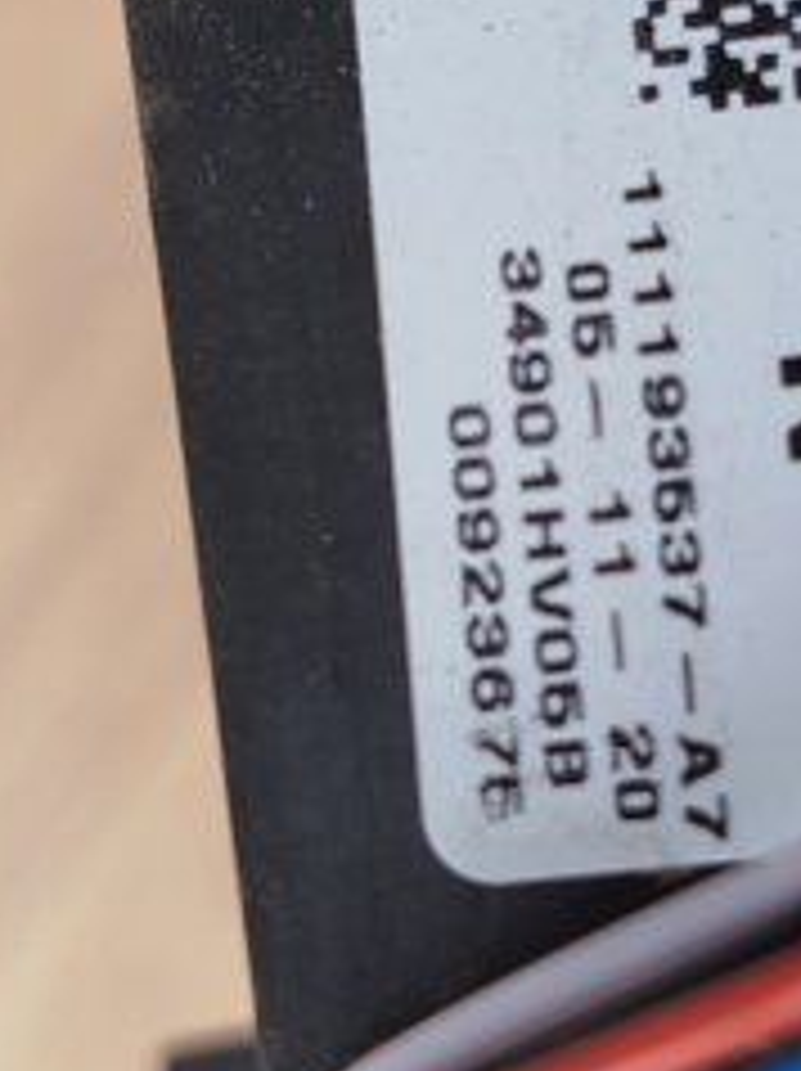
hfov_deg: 15.2
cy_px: 400
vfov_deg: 20.2
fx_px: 2998
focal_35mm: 97
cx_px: 536
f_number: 1.7
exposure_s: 1/125
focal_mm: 5.31
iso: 50
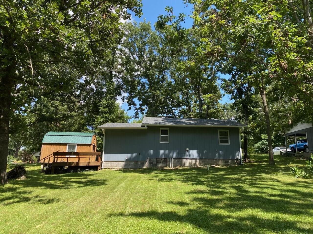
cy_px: 117
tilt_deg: +12.2
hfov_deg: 67.3
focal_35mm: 26
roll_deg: -0.2
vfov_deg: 53.1
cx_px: 156
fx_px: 235
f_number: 1.8
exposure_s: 1/810
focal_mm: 4.25
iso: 32
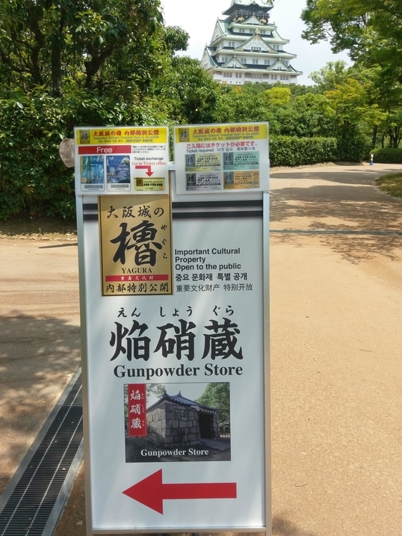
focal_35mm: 29
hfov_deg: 48.2
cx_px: 189
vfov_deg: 61.6
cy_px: 276
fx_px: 449
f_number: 1.8
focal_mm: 4.58
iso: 100
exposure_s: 1/1574
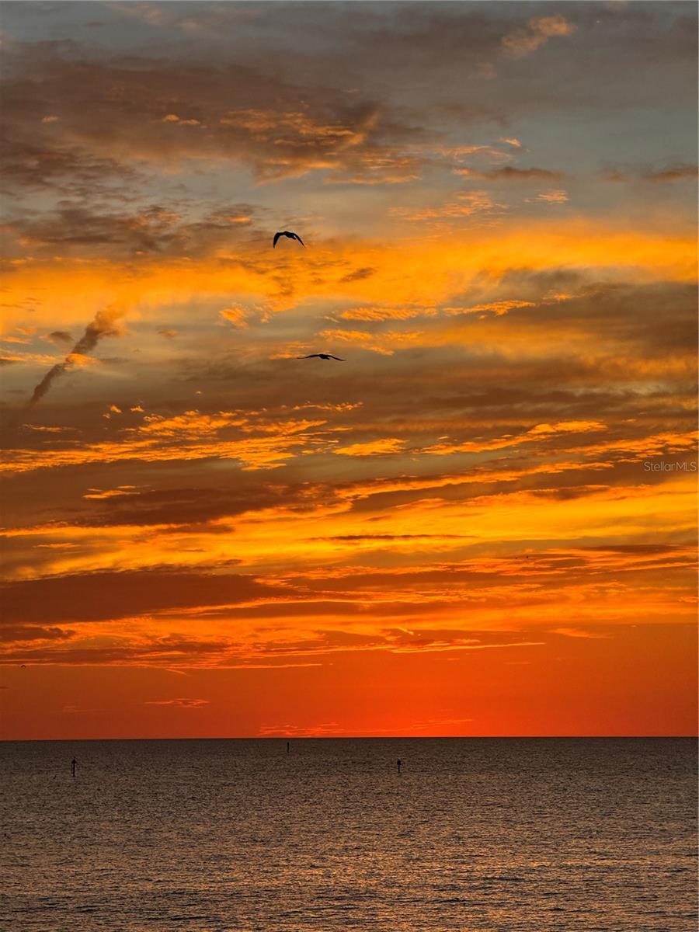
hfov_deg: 12.3
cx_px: 350
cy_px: 466
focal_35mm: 120
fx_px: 3231
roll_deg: +0.9
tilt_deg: +4.0
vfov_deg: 16.4
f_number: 2.8
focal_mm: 15.66
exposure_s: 1/541
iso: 50
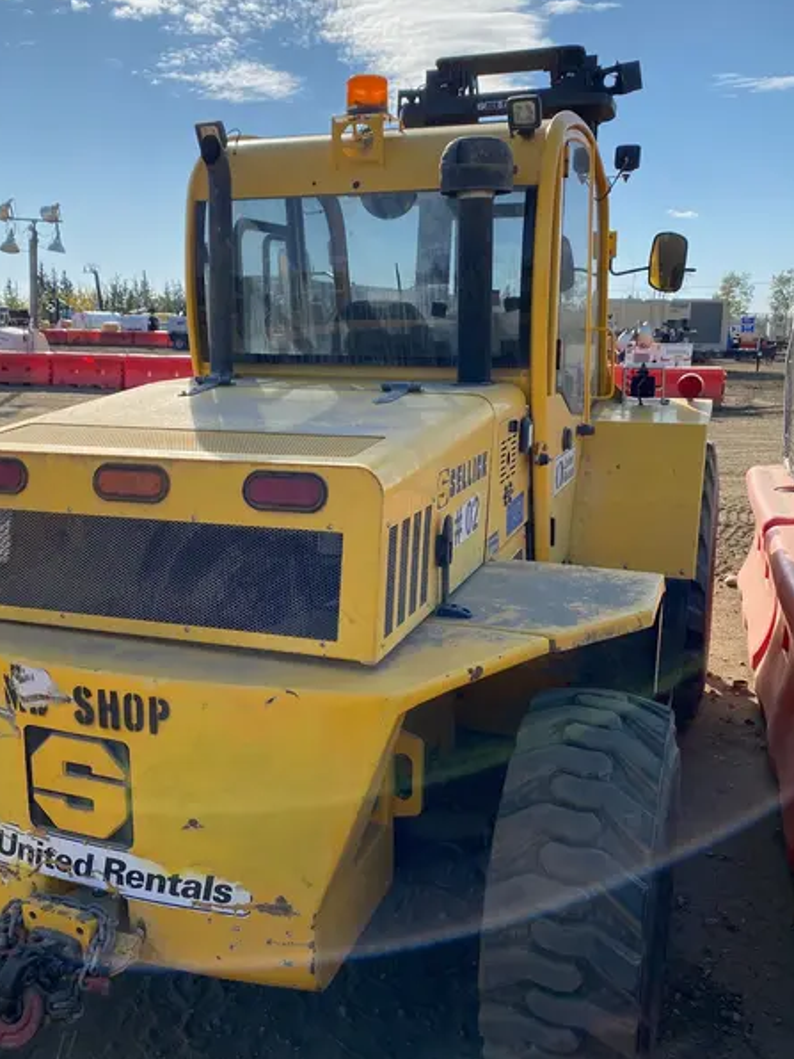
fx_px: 979
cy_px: 509
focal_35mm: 32
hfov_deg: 44.1
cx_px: 348
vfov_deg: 56.8
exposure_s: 1/3205
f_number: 1.8
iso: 32
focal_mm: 4.25
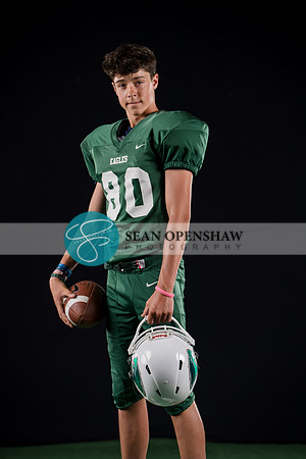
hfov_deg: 10.2
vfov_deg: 15.3
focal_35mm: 134
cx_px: 153
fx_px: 1708
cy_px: 230
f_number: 3.5
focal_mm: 134
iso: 200
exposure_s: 1/125
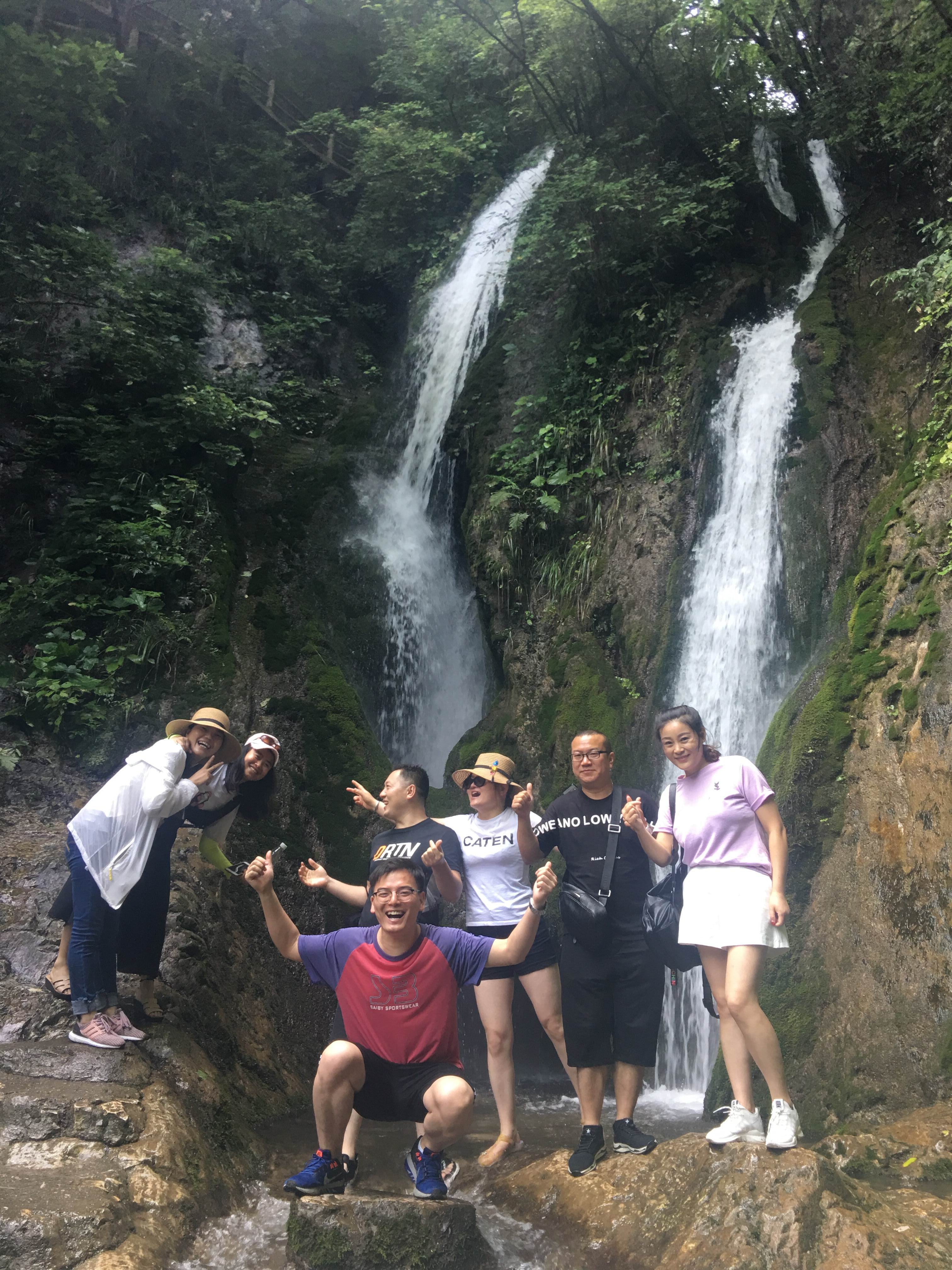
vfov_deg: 61.7
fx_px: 1063
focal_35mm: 29
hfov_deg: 48.2
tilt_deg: +18.8
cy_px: 635
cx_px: 476
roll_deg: -2.7
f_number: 2.2
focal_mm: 4.15
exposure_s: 1/33
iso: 25
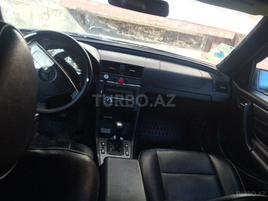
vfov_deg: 48.2
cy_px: 100
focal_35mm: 29
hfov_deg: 61.7
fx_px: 225
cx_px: 134
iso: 32
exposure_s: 1/164
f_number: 2.2
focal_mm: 4.15
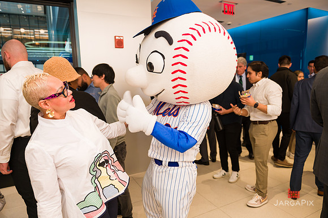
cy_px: 109
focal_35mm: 24
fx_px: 219
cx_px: 164
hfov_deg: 73.8
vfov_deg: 53.1
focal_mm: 24
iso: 400
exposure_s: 1/200
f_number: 4
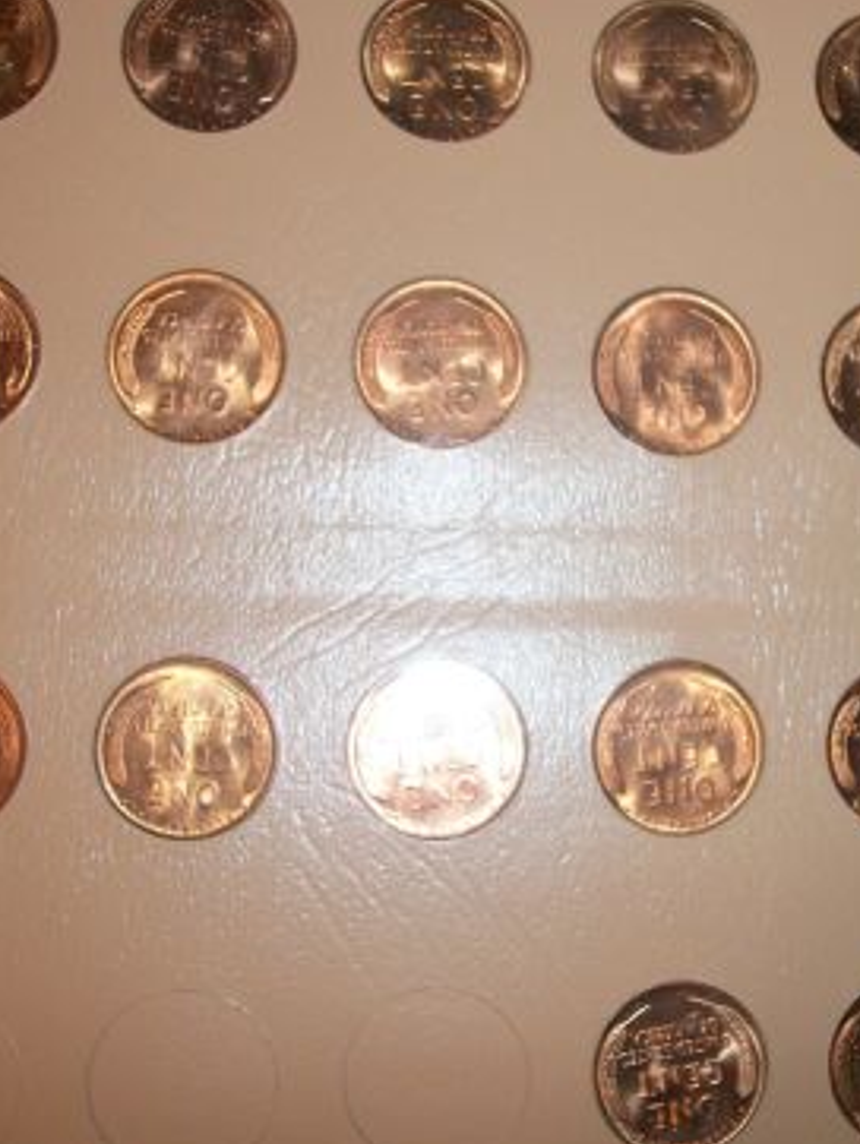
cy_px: 588
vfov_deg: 36.1
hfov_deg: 27.2
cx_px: 639
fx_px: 1754
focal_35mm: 53
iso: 80
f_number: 2.9
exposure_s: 1/30
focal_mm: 5.7
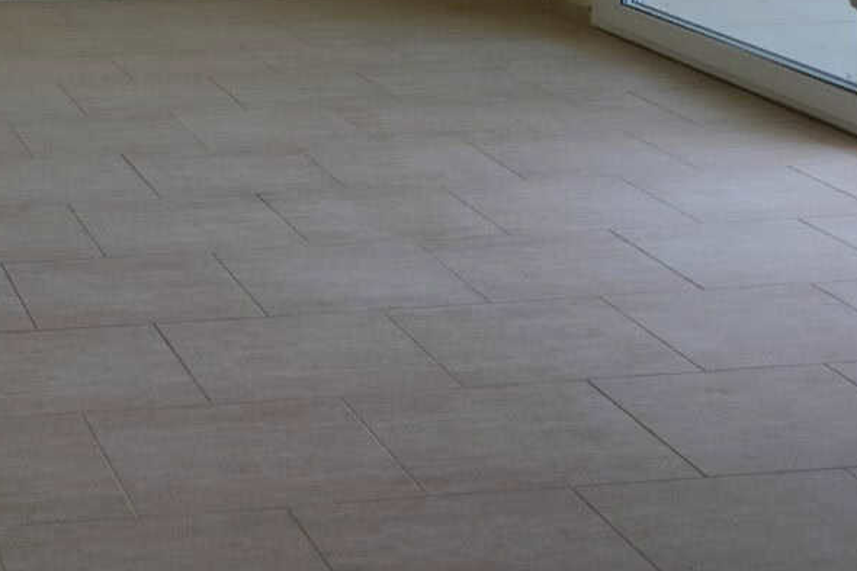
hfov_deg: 28.5
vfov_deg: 19.6
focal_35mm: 59
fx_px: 1404
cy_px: -319
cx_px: -225
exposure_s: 1/160
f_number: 4
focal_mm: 17
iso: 640
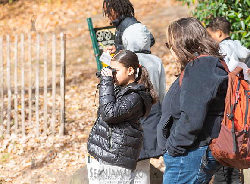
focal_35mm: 124
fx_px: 888
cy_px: 95
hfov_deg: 16.0
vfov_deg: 11.9
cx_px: 118
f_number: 4
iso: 160
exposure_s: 1/400
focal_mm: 112
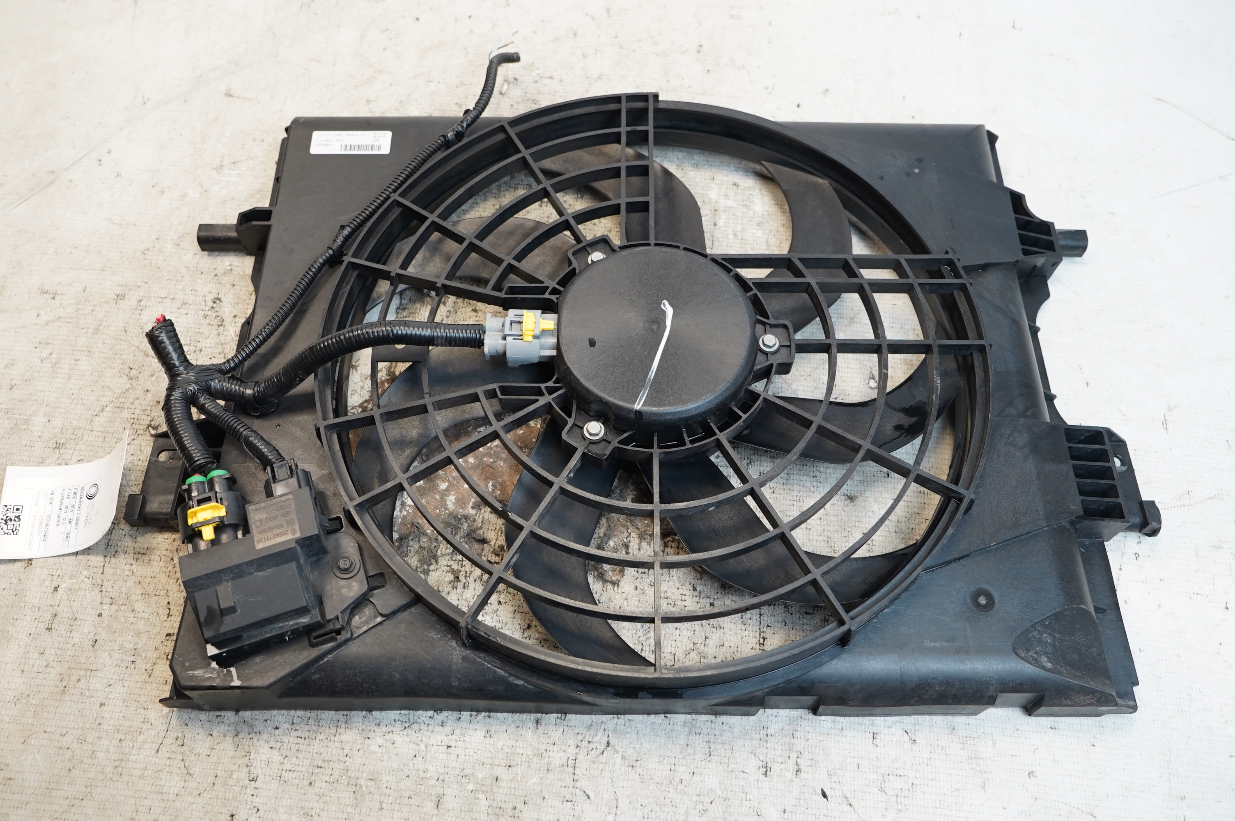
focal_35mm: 28
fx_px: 960
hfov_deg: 65.5
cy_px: 410
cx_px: 618
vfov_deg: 46.3
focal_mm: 19
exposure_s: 1/160
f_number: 4
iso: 800
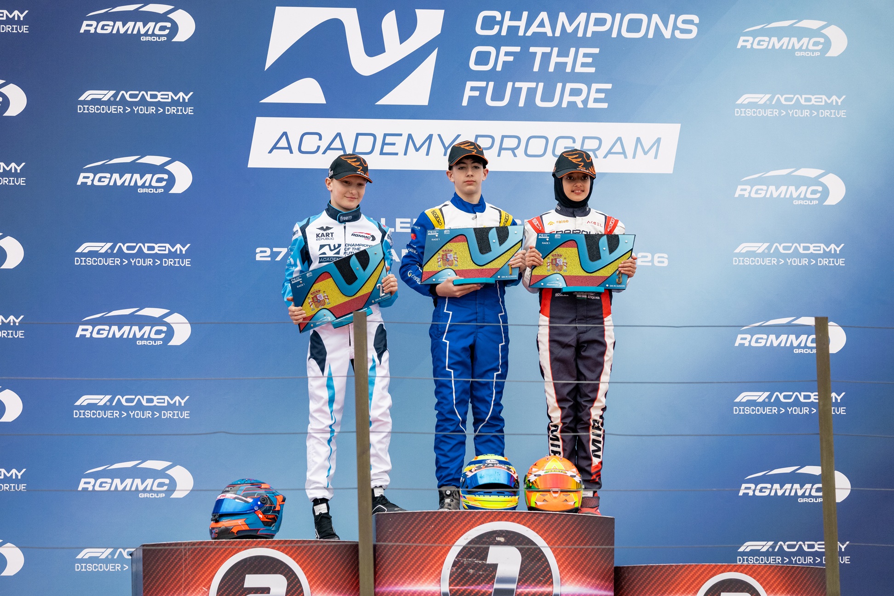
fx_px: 4744
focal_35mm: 191
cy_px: 310
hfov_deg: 10.8
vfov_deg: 7.2
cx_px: 428
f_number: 4.8
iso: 2000
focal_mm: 180
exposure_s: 1/1600
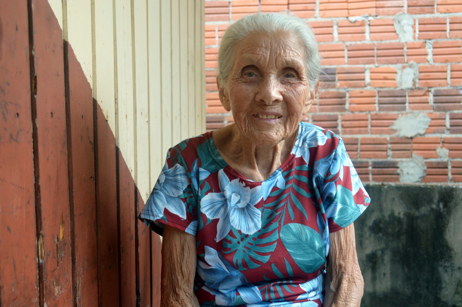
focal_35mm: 45
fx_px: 577
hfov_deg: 43.6
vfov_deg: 29.8
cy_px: 154
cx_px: 231
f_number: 4.5
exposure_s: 1/50
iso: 400
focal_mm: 30
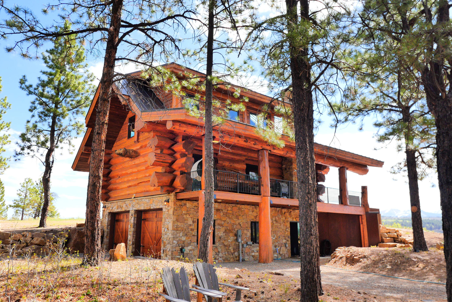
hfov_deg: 73.6
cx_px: 204
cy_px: 148
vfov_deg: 53.1
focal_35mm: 24
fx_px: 301
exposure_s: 1/500
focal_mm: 9
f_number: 4
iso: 800
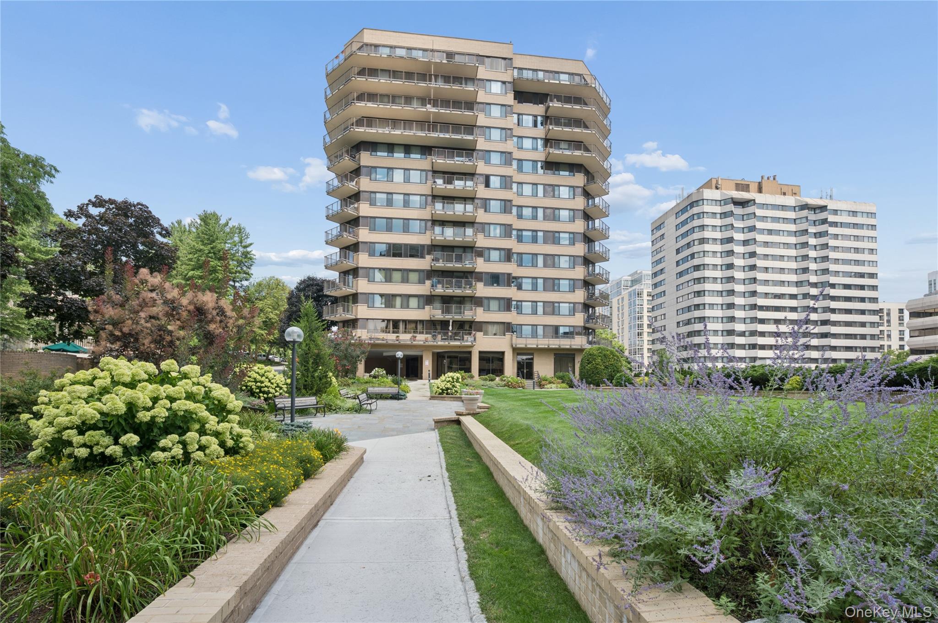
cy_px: 312
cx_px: 469
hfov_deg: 104.3
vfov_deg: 81.1
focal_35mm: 14
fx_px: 364
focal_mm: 14
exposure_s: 1/100
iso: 200
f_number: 11
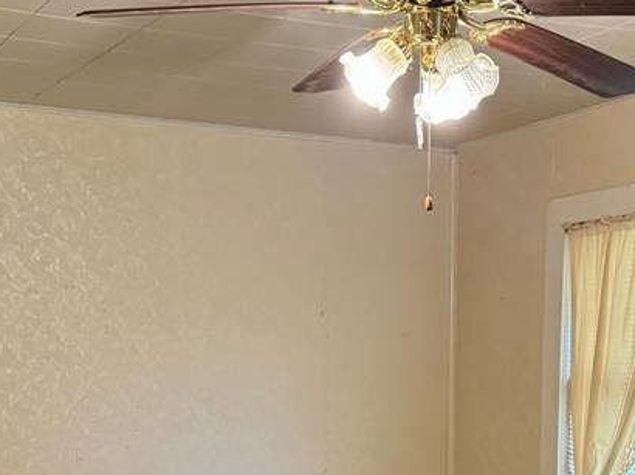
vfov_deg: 23.3
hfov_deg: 32.1
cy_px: 487
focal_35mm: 60
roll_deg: +0.8
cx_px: 364
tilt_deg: -6.1
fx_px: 1100
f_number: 1.78
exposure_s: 1/60
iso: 400
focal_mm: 6.76
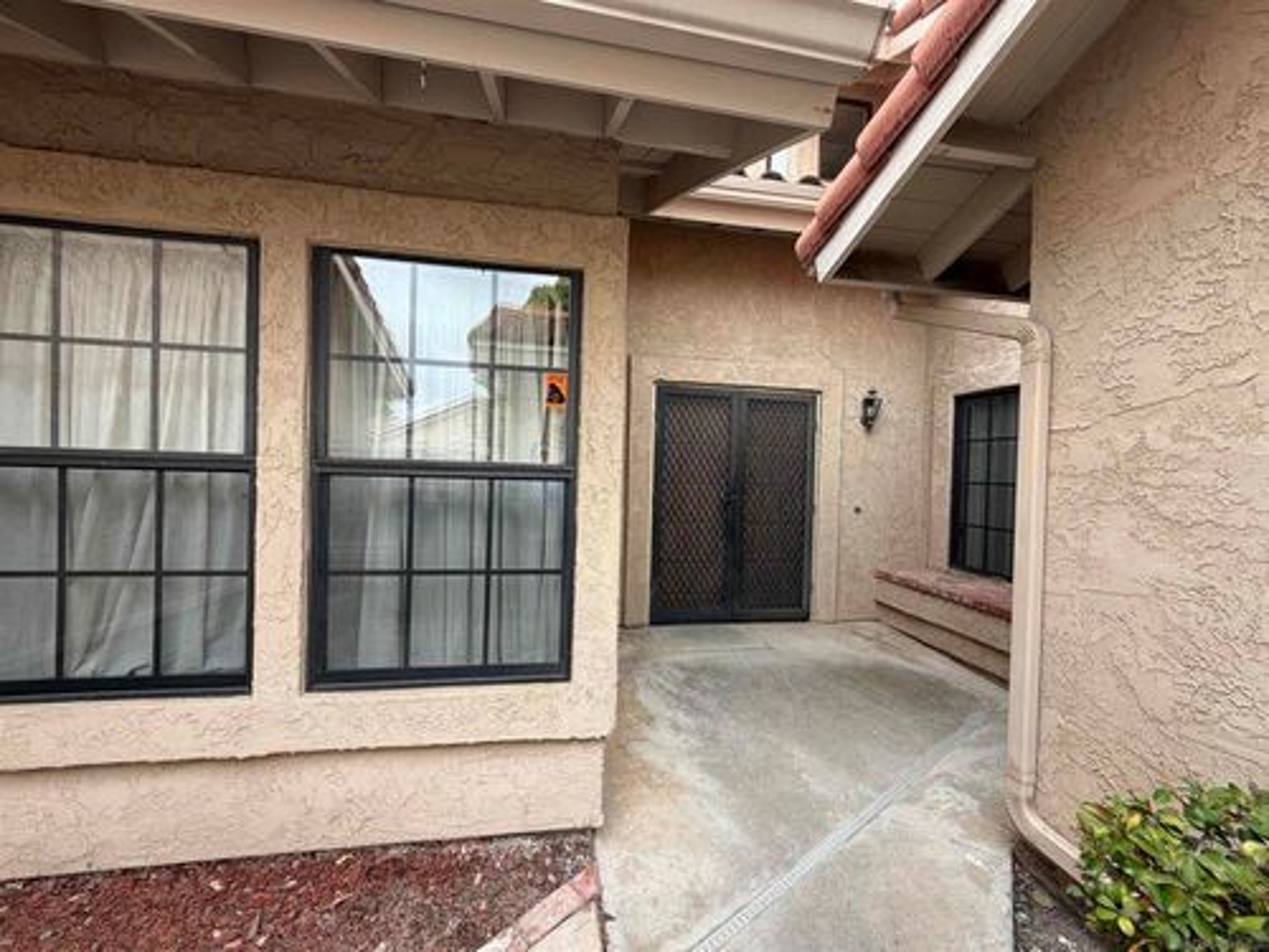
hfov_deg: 102.1
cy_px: 476
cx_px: 634
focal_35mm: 14
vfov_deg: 85.7
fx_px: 513
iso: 40
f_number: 2.2
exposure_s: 1/229
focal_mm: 2.22
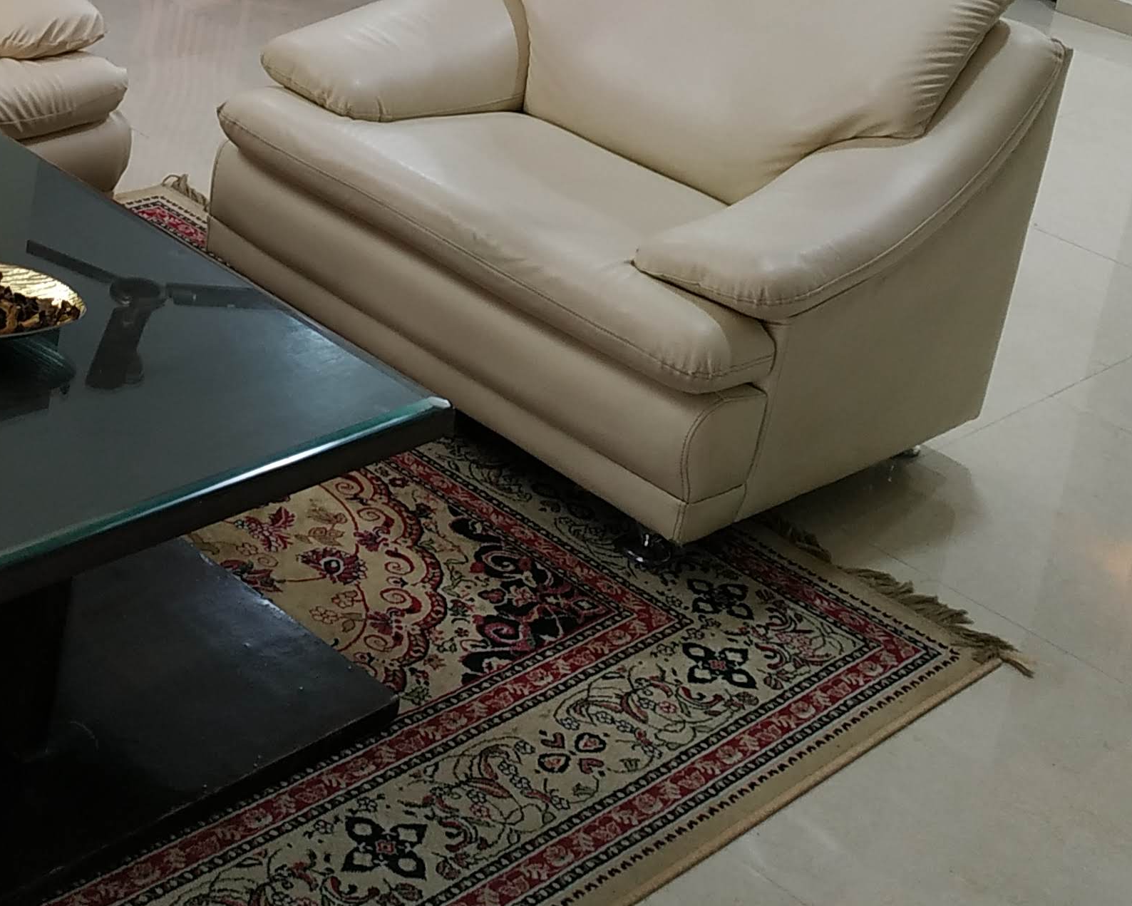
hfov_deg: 30.8
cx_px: 150
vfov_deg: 23.8
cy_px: -140
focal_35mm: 59
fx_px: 1977
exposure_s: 1/25
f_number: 1.9
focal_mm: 3.94
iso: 250
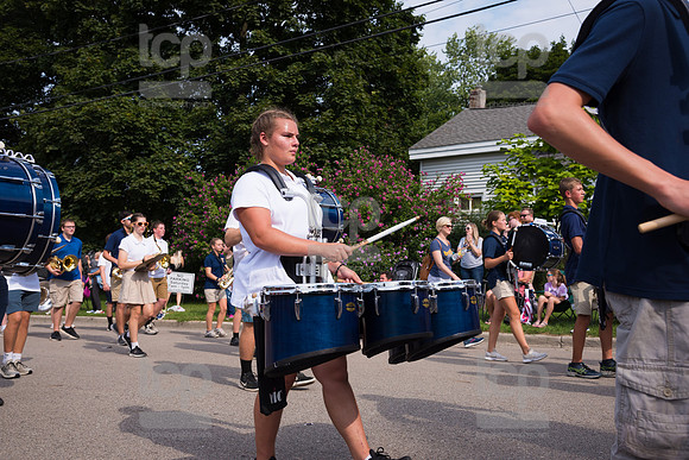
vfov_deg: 37.9
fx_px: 670
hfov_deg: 54.4
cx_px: 344
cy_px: 230
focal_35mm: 35
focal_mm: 35
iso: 160
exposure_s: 1/500
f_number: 6.3
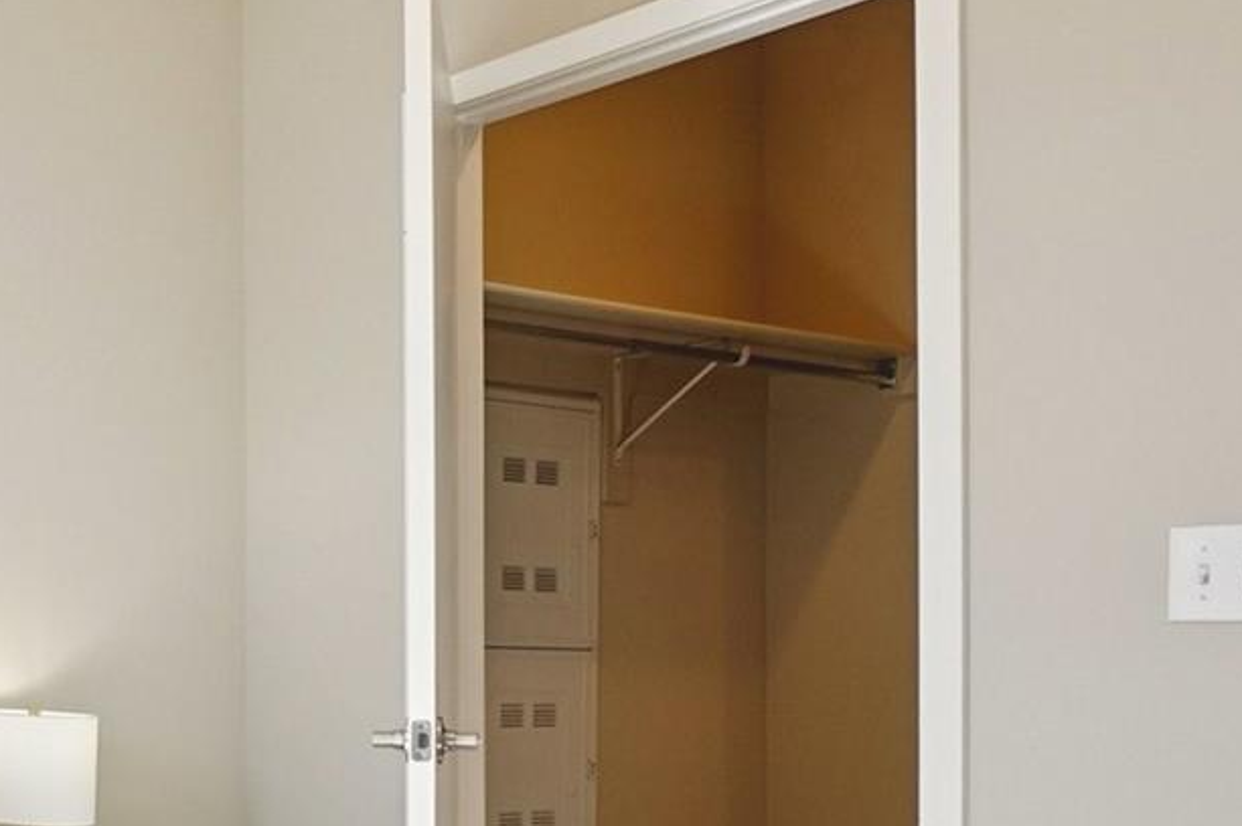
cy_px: 646
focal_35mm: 47
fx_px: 1621
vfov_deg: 28.1
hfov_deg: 34.5
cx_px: -207
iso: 100
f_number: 8
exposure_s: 1/30
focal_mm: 12
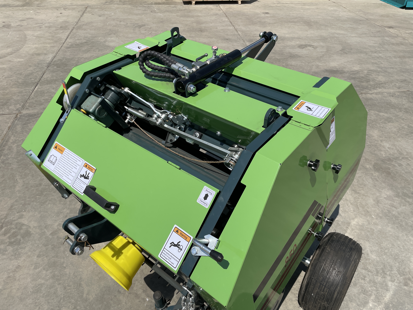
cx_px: 206
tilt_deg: -35.6
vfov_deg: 53.1
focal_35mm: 26
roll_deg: -1.4
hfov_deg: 67.3
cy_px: 155
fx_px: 310
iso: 32
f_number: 1.6
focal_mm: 4.2
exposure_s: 1/5051
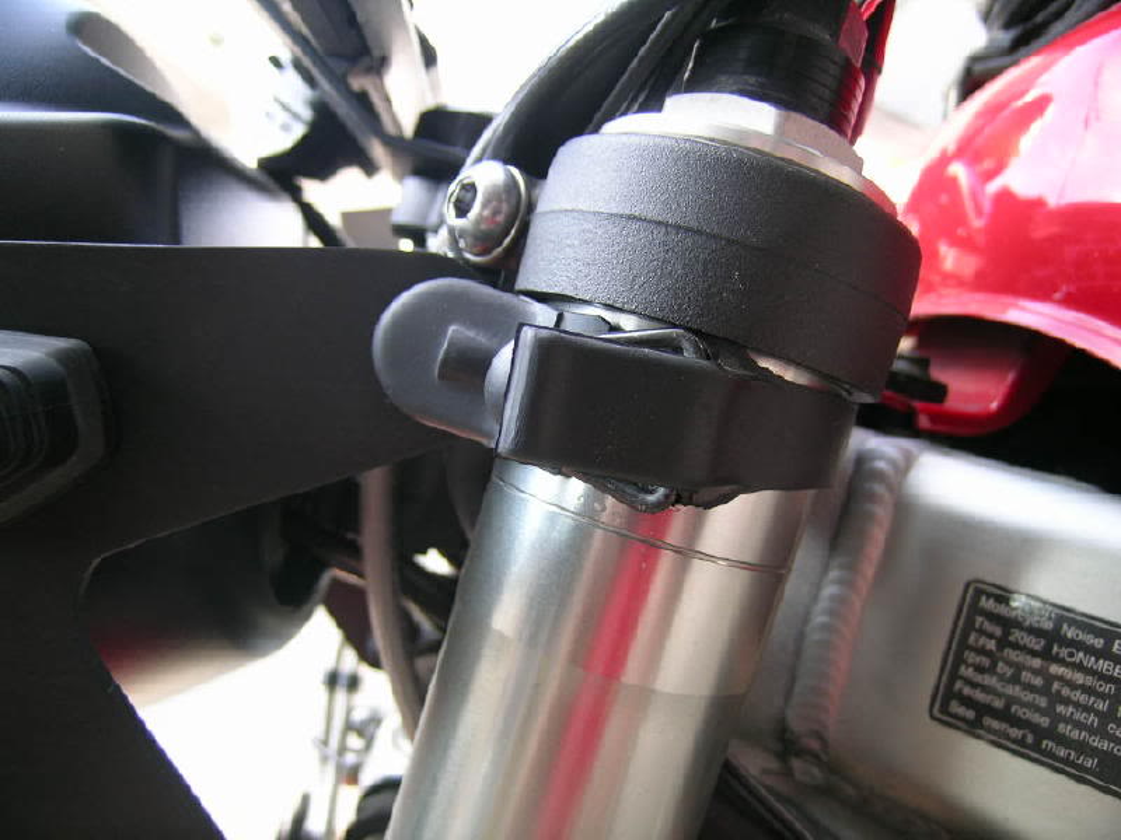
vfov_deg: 49.7
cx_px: 560
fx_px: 907
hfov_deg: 63.4
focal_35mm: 28
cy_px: 420
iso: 50
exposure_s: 1/55.6
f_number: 2.8
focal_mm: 5.8
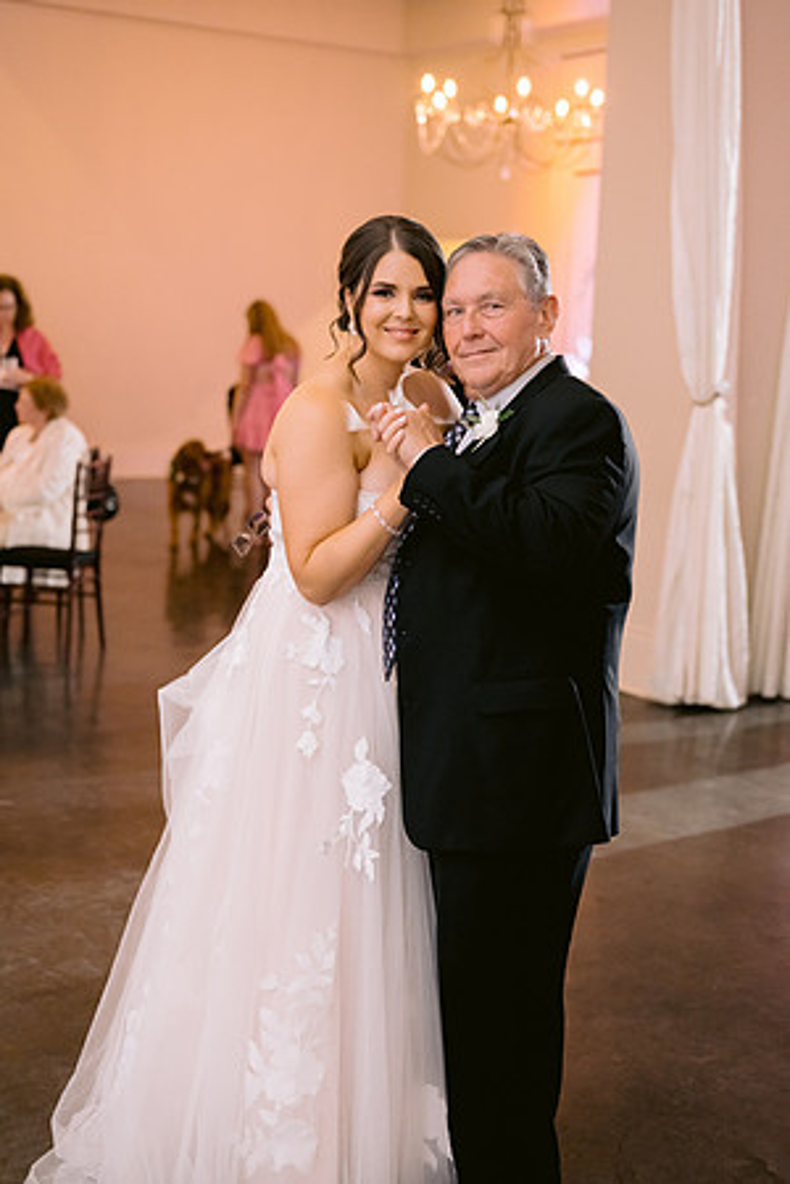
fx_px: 1646
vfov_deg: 39.6
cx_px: 395
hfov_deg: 27.0
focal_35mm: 50
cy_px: 592
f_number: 2.5
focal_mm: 50
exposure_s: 1/125
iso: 1600
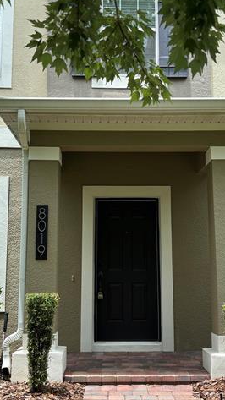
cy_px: 190
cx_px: 119
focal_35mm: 46
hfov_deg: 26.0
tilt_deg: +8.7
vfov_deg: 44.6
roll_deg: +1.4
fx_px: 488
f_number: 1.6
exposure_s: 1/637
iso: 50
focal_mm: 5.96
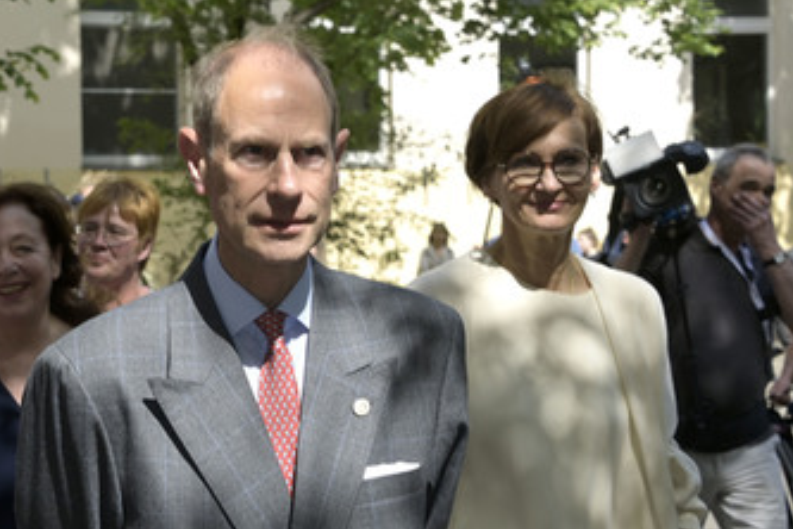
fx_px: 2533
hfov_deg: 17.8
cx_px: 377
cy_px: 315
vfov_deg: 11.9
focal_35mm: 115
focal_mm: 85
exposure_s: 1/250
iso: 400
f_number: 11
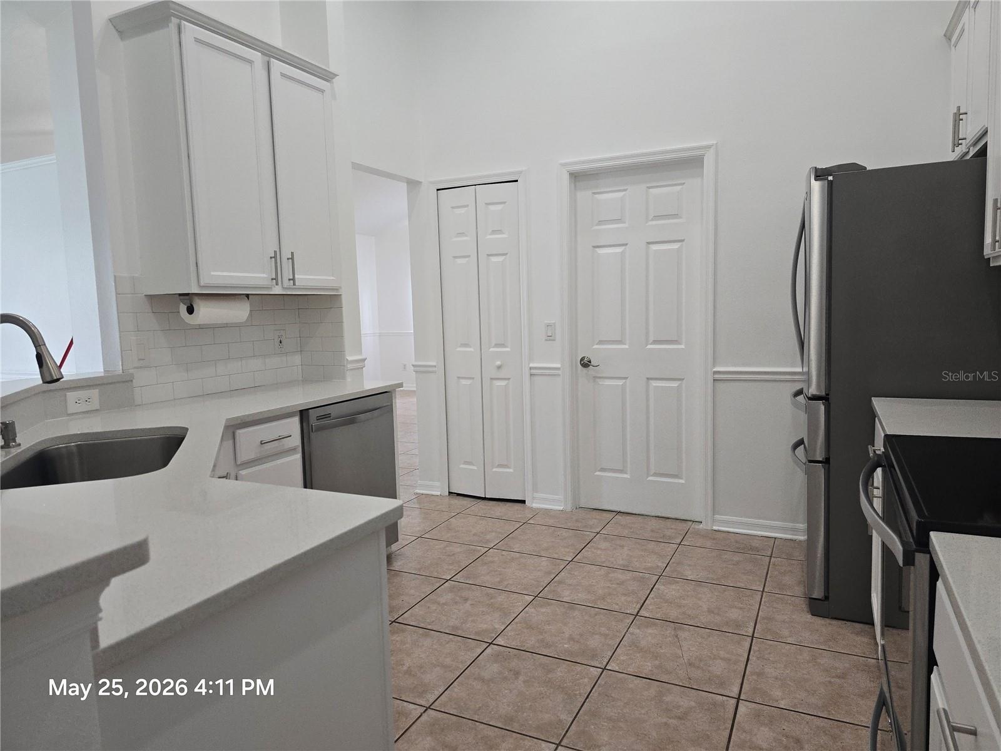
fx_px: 665
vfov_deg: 58.9
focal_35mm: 23
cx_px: 500
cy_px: 376
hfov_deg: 73.9
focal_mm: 6.3
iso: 250
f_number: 1.7
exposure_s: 1/120
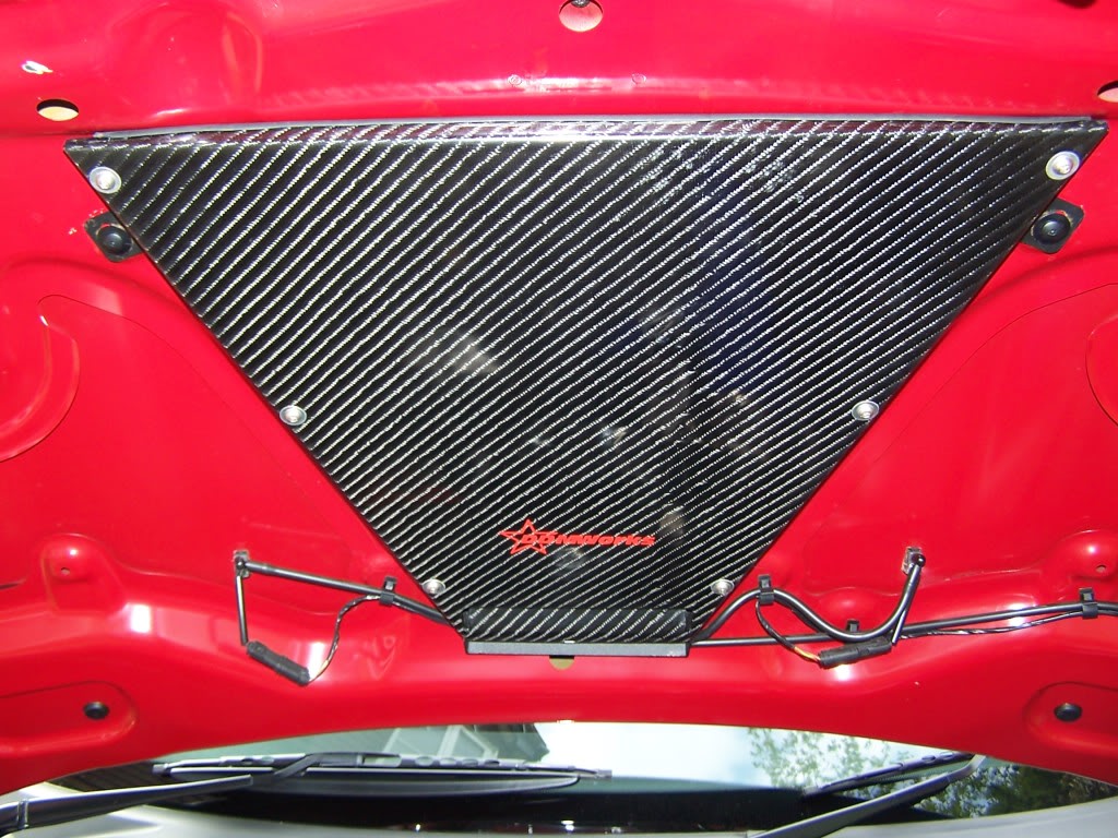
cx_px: 559
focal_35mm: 38
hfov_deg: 49.0
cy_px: 419
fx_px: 1227
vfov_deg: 37.7
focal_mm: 6.3
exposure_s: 1/60
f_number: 2.8
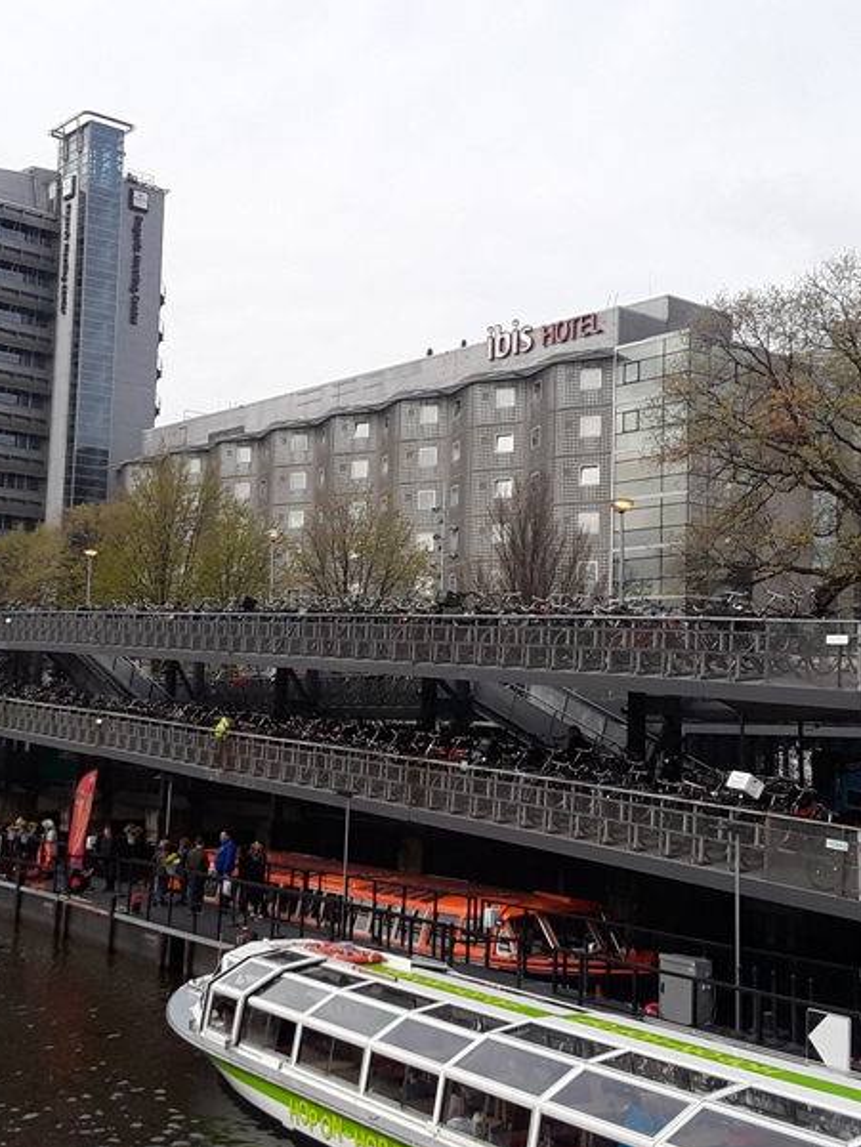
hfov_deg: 37.7
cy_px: 569
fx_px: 1260
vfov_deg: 49.0
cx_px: 389
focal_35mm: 38
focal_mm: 2.9
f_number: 1.9
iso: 40
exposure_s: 1/959
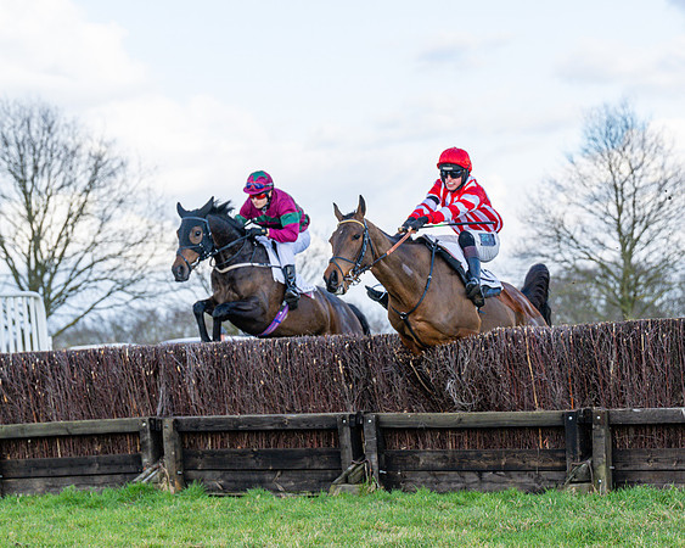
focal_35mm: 127
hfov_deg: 15.2
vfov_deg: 12.2
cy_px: 266
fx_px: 2568
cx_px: 420
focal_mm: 86
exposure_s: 1/2500
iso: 500
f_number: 4
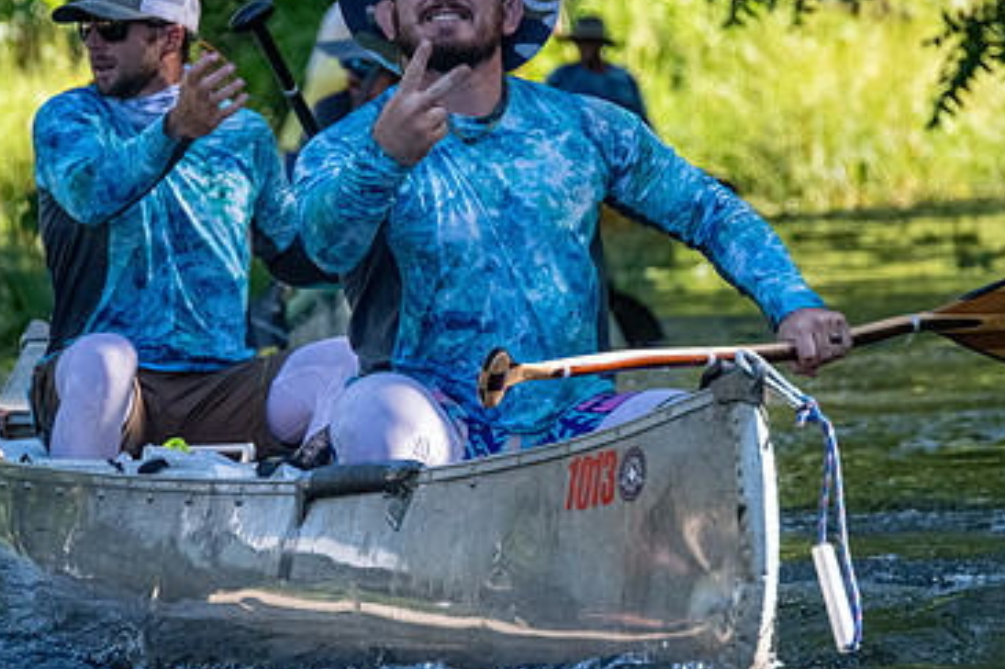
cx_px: 536
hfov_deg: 5.8
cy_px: 347
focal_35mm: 354
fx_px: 9878
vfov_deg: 3.9
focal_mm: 190
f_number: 5.6
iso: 4500
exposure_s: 1/3200
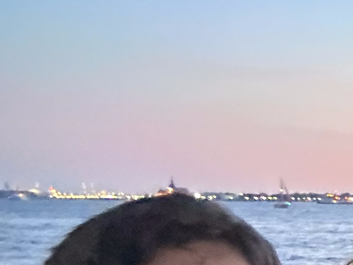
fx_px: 867
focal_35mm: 85
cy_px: 338
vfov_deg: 16.5
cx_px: 628
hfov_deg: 18.3
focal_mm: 2.69
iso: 1000
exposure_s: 1/15
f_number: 1.9
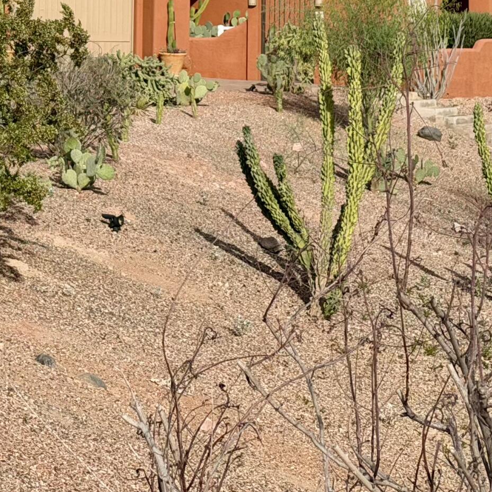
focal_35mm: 137
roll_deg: -0.3
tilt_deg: +1.4
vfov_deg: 12.5
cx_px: 23
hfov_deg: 12.6
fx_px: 2203
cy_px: -68
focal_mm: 6.76
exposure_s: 1/8772
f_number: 1.78
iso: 80
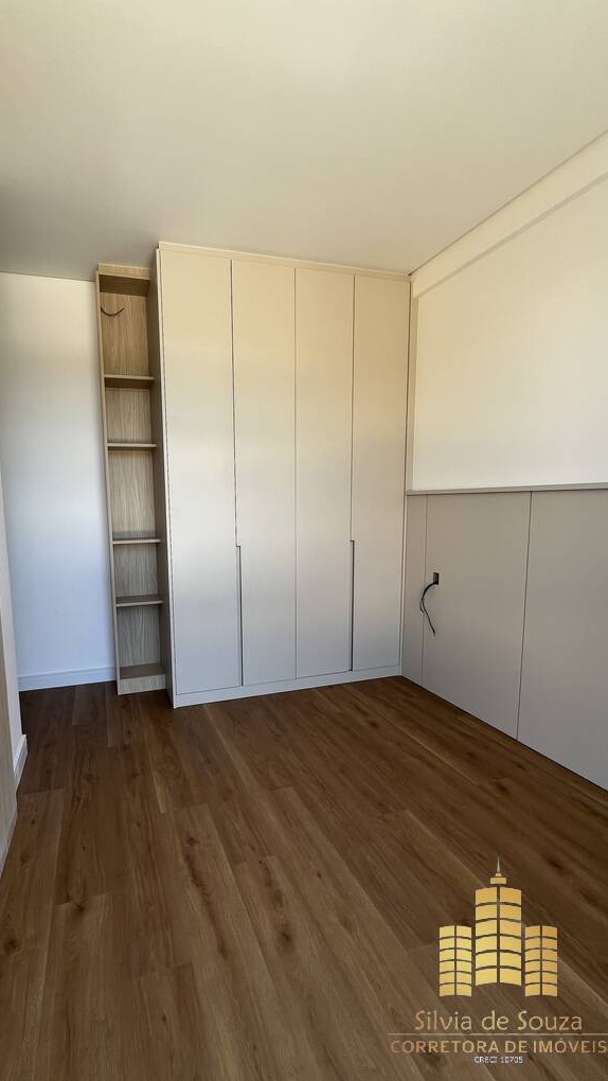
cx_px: 230
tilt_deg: -7.0
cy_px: 561
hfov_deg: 69.5
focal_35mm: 15
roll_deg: +2.3
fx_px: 430
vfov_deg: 102.9
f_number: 1.8
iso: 40
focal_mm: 1.57
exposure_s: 1/99
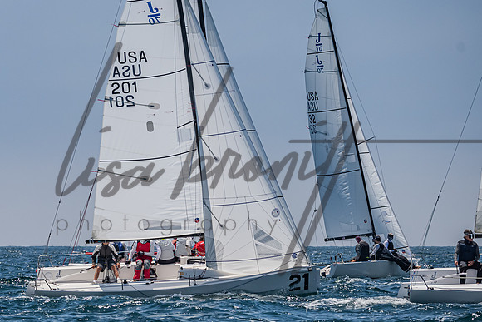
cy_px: 191
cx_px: 19
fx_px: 5810
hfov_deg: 4.7
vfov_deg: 3.2
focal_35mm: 434
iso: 400
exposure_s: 1/3200
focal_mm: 220
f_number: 6.3
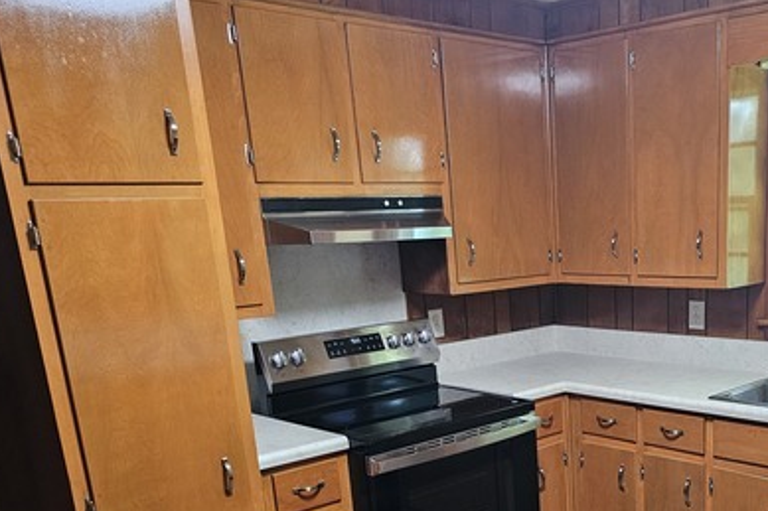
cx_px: 597
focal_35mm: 41
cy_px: 458
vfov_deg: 31.1
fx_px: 874
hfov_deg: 45.4
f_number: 1.7
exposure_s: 1/120
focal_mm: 6.3
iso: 800
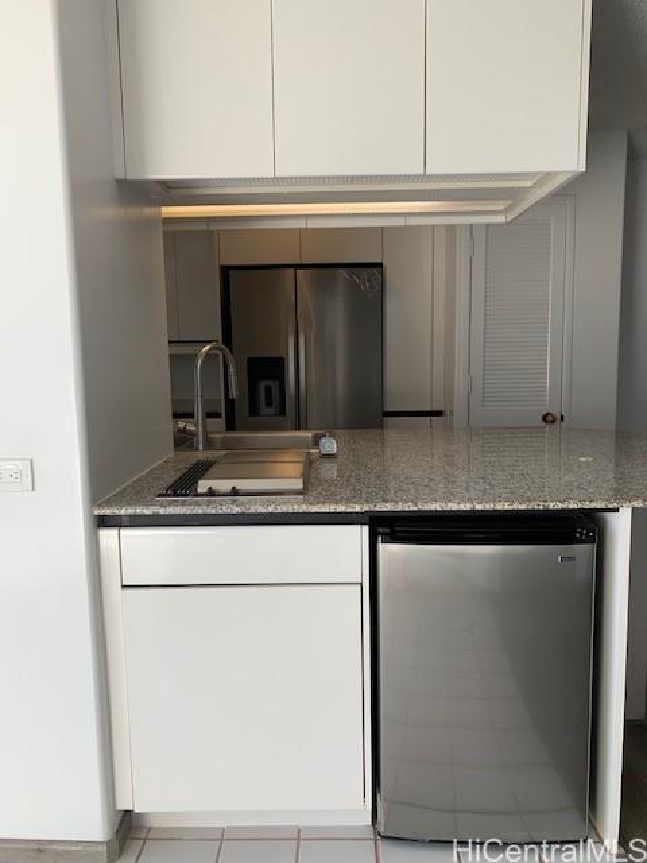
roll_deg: -0.3
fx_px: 648
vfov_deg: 67.3
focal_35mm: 26
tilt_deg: -6.6
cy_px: 432
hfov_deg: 53.1
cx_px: 324
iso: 25
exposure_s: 1/254
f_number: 1.8
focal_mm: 4.25
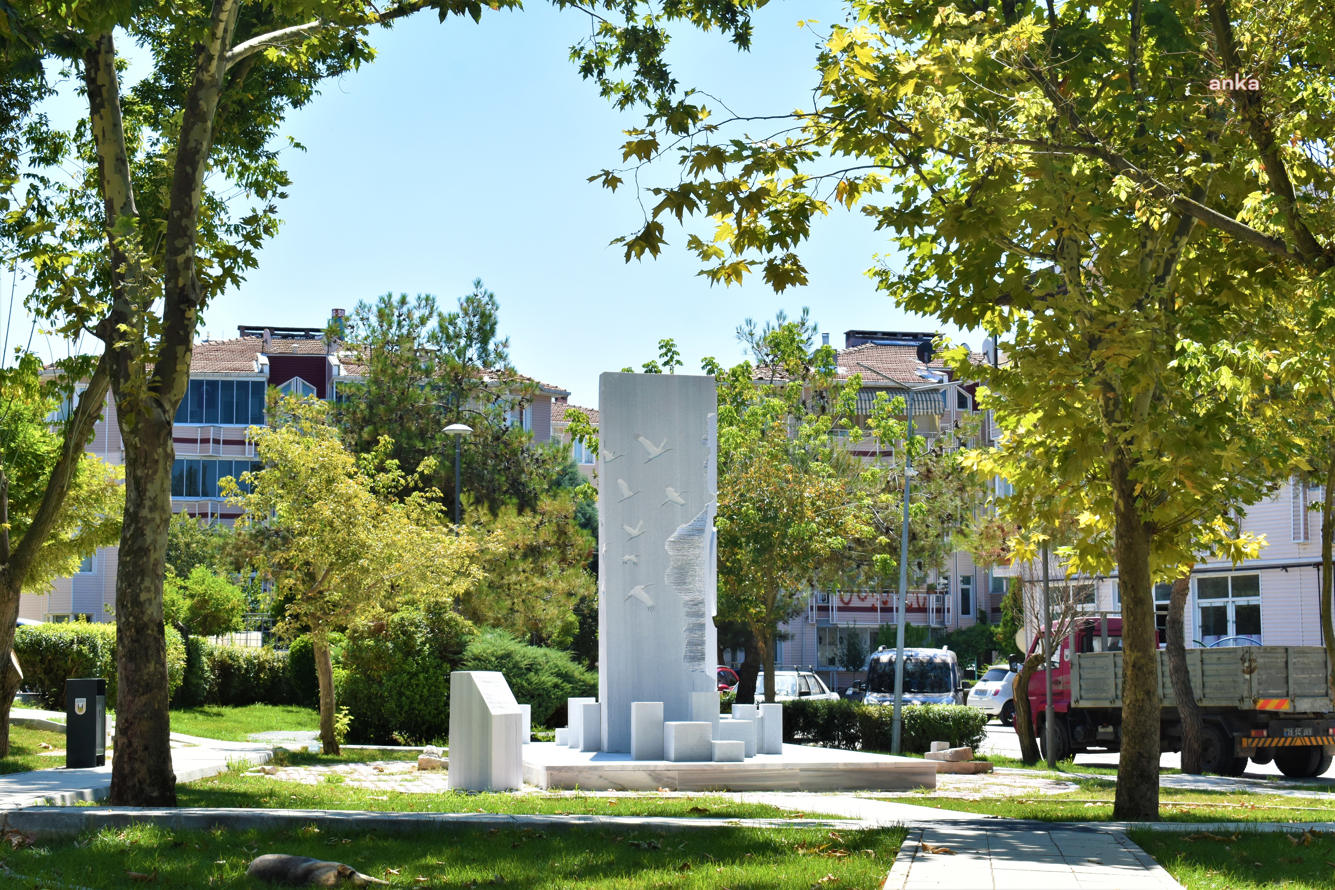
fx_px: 2114
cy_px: 445
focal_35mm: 57
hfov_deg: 35.1
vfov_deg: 23.8
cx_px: 668
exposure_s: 1/500
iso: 400
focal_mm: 38
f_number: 11
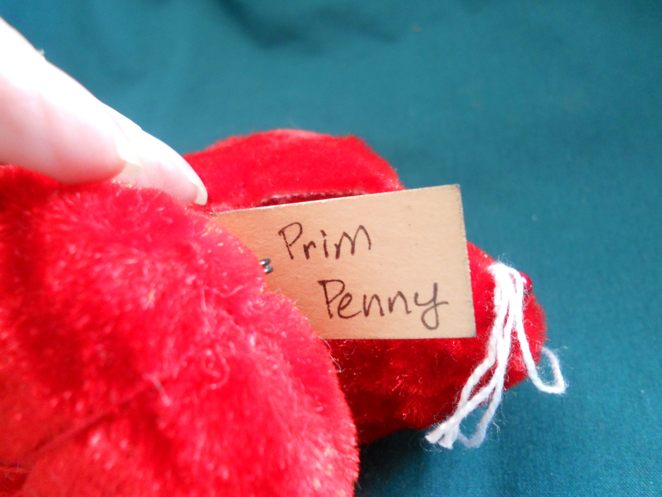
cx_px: 331
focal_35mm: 32
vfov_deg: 44.2
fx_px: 612
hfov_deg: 56.8
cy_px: 248
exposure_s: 1/30
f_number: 3.5
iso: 320
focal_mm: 5.8
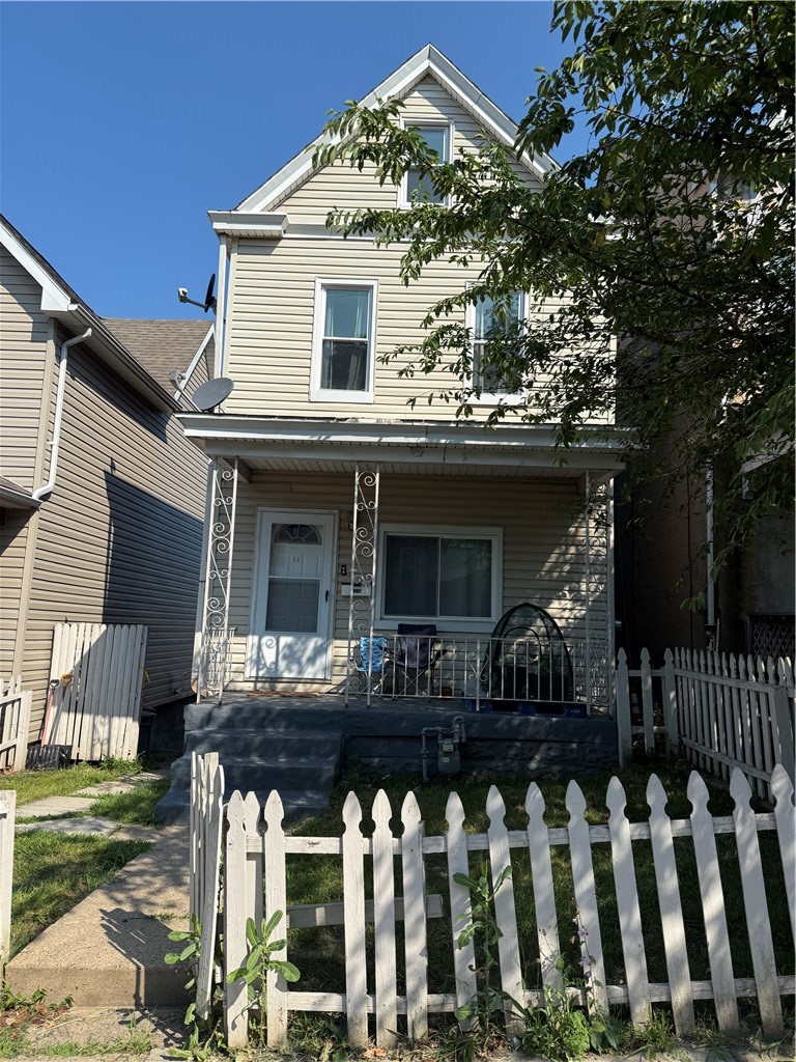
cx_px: 398
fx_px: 736
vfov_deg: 71.6
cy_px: 531
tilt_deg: +8.9
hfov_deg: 56.8
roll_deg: -1.7
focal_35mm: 24
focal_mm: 6.76
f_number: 1.78
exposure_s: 1/3759
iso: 80
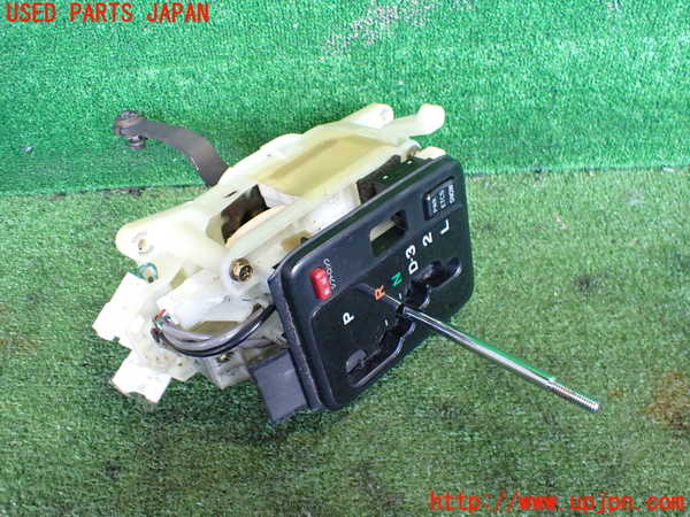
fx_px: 598
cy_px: 258
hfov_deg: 60.0
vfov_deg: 46.8
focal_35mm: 30
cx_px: 345
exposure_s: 1/100
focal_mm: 5.4
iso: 800
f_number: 2.3
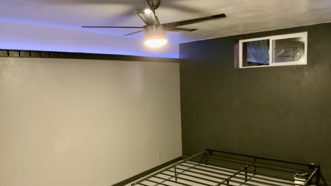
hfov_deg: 61.0
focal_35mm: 32
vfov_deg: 36.5
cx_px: 164
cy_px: 115
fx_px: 281
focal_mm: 3
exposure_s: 1/30
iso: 400
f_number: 1.8
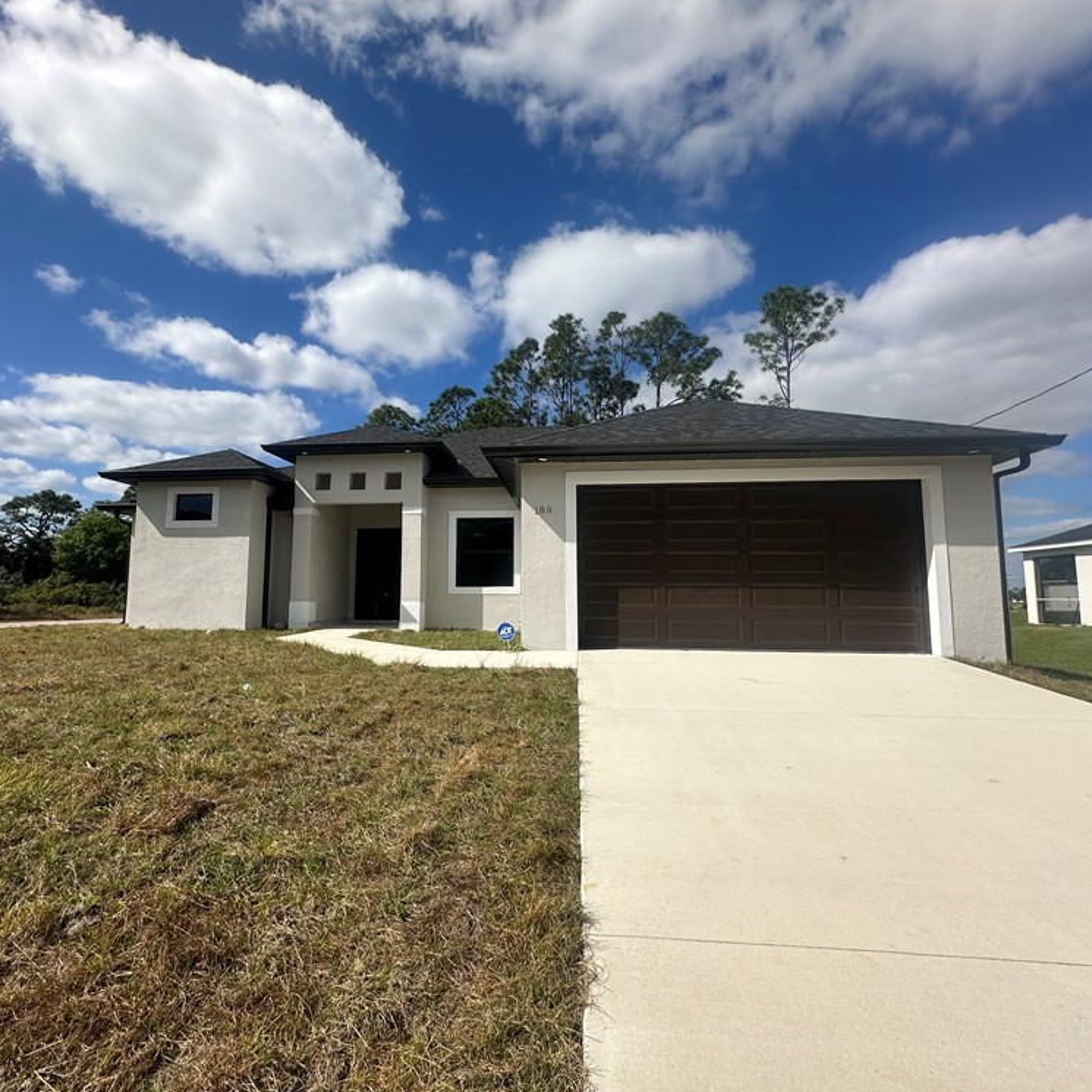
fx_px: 607
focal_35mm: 17
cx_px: 507
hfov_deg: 83.8
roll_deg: -1.7
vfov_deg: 84.0
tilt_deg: +5.6
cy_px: 536
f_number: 2.2
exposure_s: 1/3861
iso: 50
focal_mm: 2.22
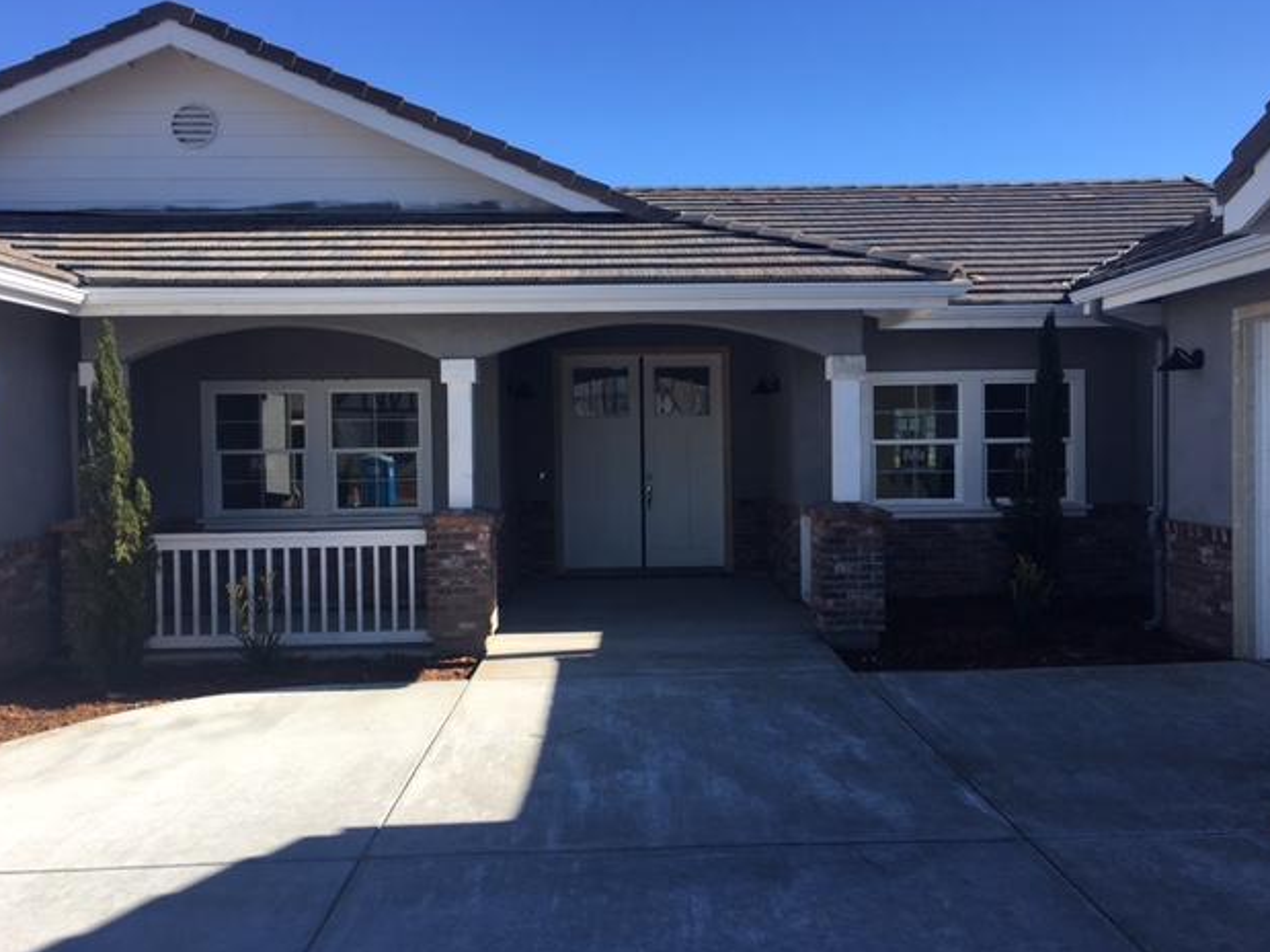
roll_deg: +0.3
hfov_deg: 60.0
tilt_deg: -0.4
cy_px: 468
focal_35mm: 30
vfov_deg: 46.8
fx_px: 1100
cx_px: 636
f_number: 2.2
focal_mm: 4.15
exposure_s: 1/1068
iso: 25
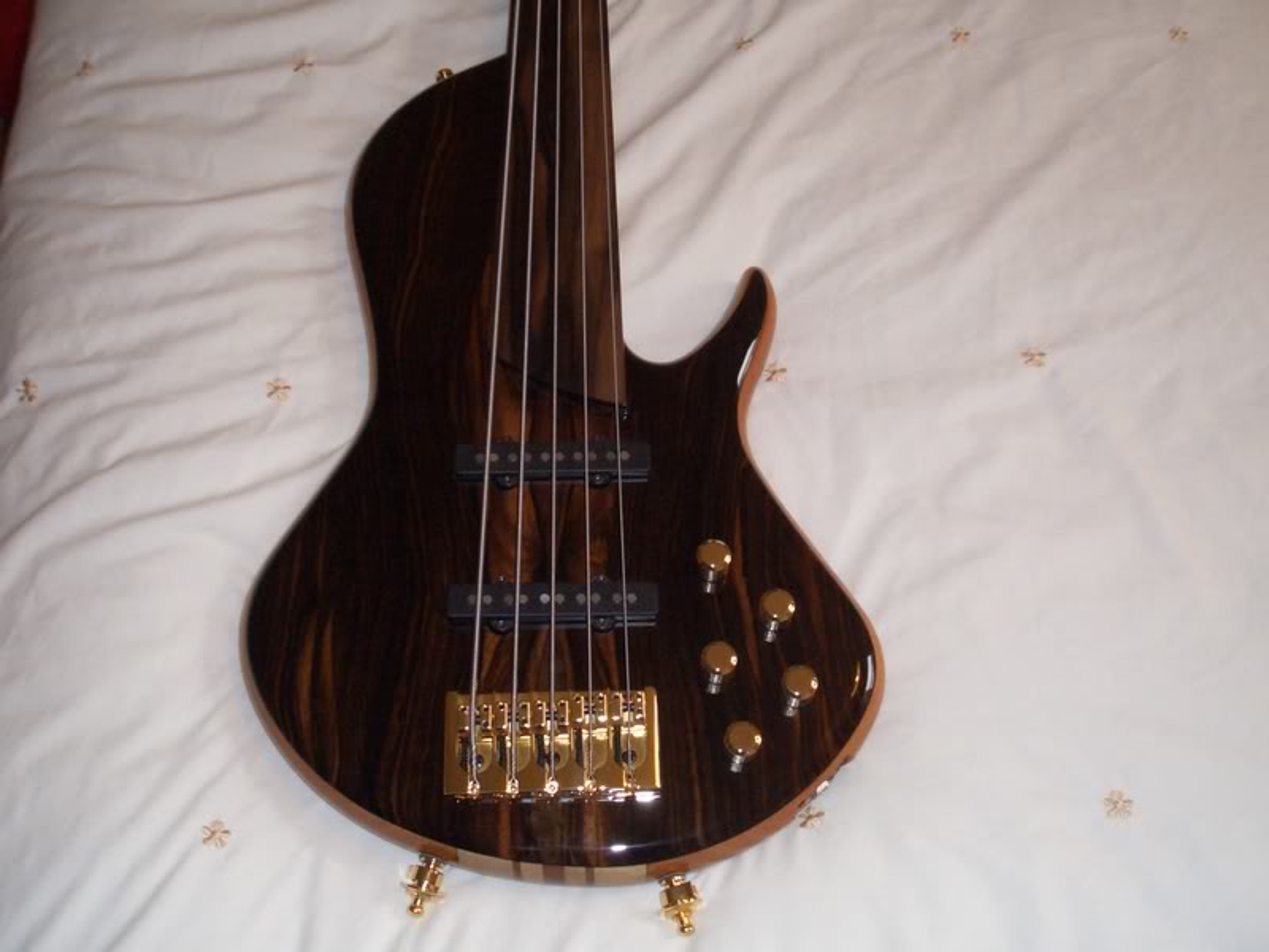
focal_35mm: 36
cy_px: 476
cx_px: 634
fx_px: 1320
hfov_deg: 51.4
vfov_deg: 39.7
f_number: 4
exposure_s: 1/40
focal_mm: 4.8
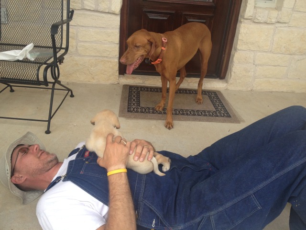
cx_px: 153
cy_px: 115
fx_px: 309
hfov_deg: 52.6
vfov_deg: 40.7
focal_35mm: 35
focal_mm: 4.28
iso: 50
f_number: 2.4
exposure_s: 1/343
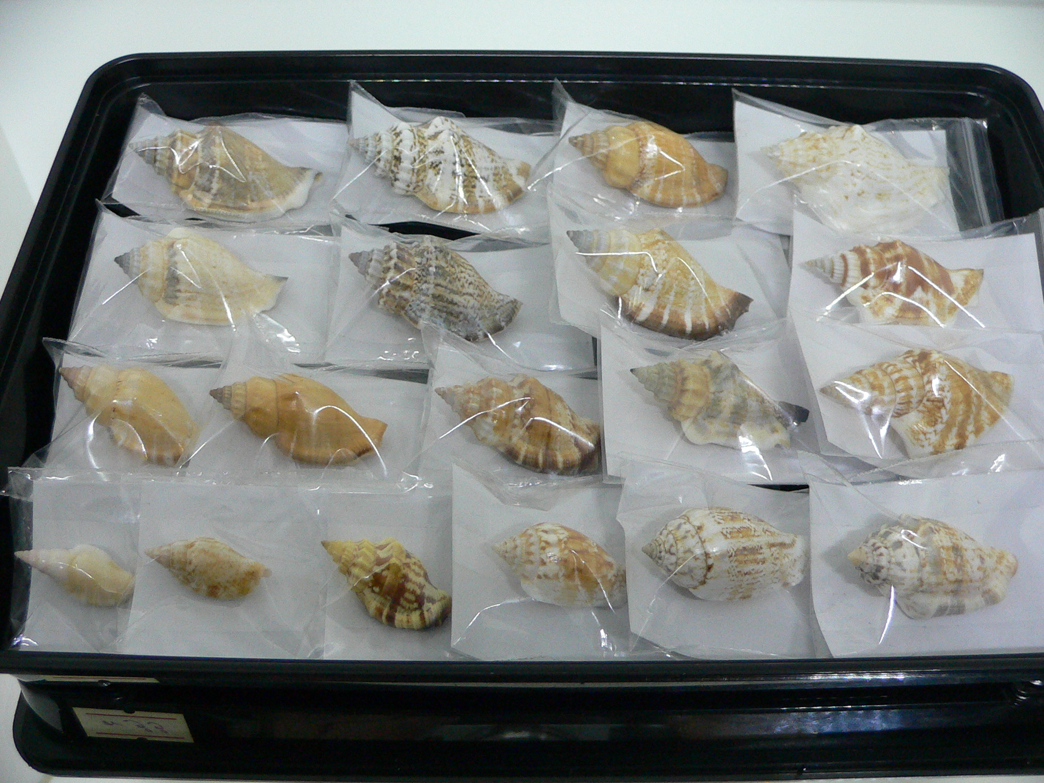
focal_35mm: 35
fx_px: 1056
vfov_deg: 40.7
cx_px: 522
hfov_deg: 52.6
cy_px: 392
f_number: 2.8
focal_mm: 4.6
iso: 200
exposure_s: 1/50
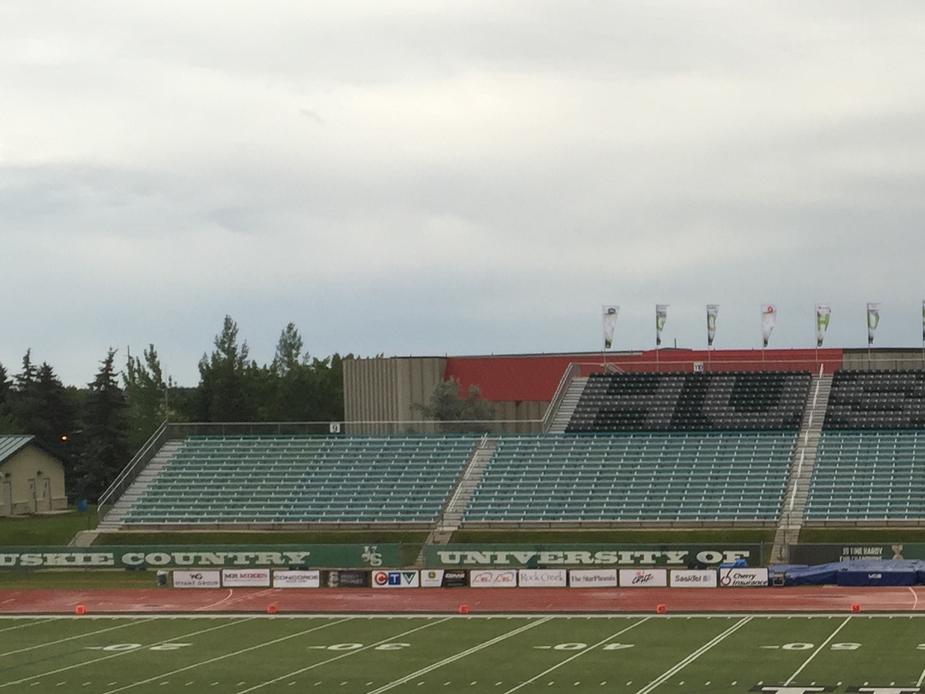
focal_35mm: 77
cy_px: 570
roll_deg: +0.5
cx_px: 876
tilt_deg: -3.7
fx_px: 2058
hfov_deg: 24.4
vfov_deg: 18.9
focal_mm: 4.15
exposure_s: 1/134
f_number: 2.2
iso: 32
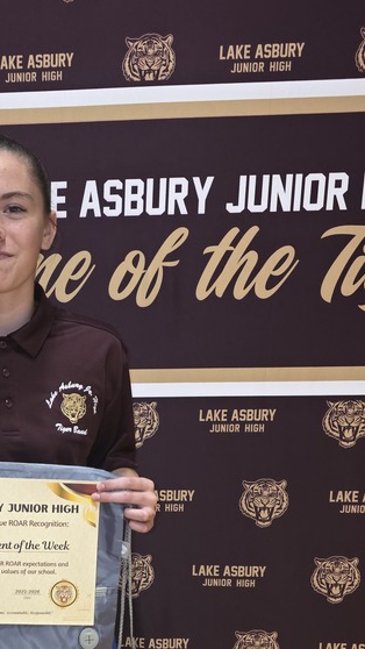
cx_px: 30
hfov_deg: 25.1
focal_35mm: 46
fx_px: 791
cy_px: 509
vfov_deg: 42.8
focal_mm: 6.3
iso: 1250
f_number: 1.7
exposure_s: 1/12
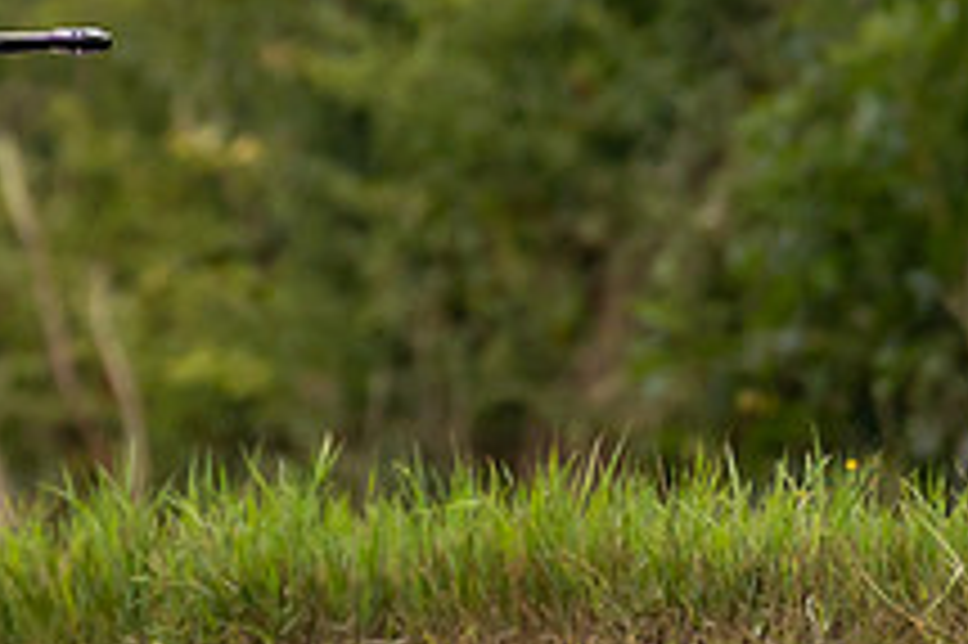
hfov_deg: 1.7
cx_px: -29
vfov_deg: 1.1
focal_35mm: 1197
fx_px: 32160
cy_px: -250
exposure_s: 1/800
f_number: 2.8
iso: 640
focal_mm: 200
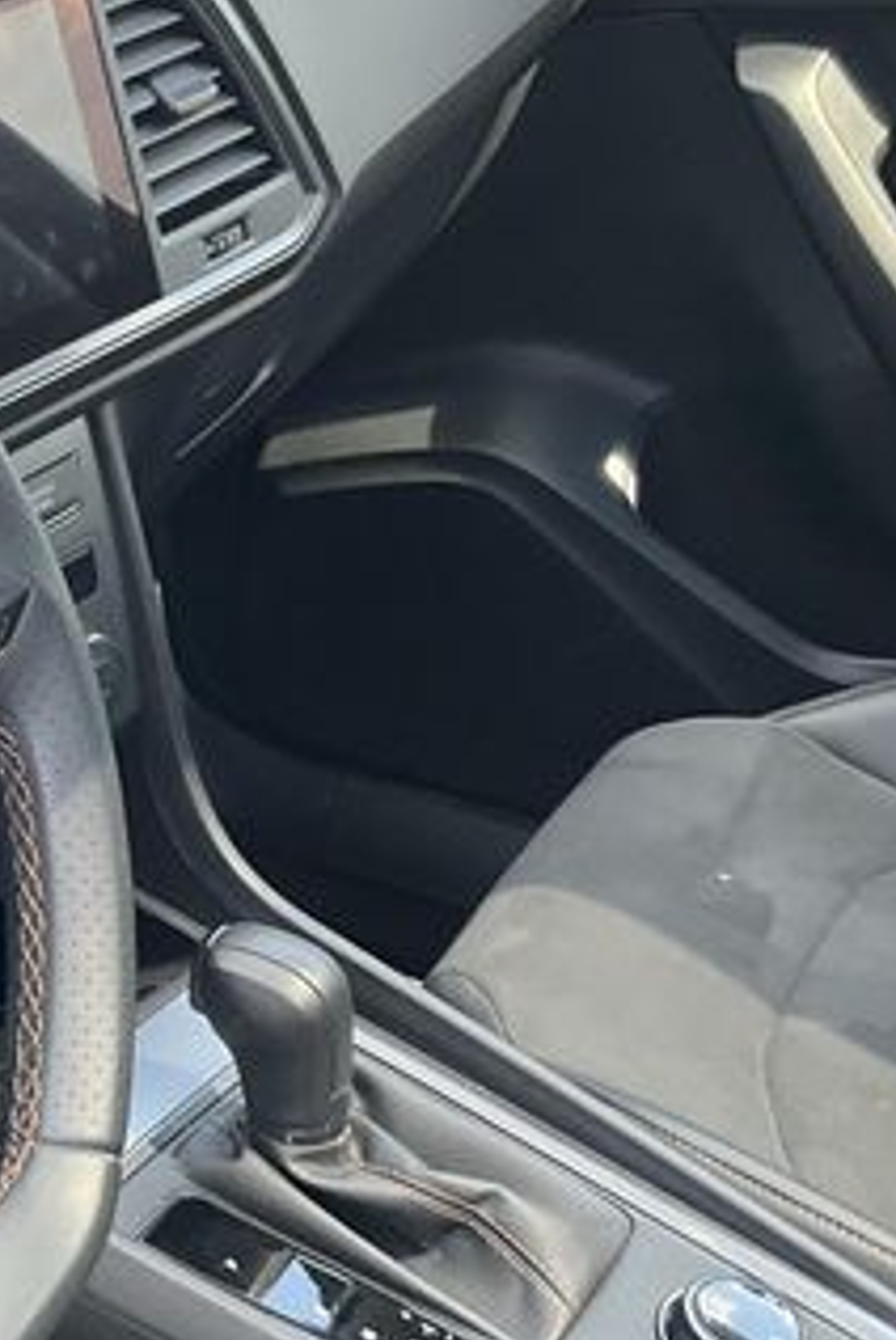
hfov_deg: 16.9
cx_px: -283
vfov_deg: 26.6
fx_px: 2831
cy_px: 824
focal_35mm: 76
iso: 50
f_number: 1.8
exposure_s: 1/122
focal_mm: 3
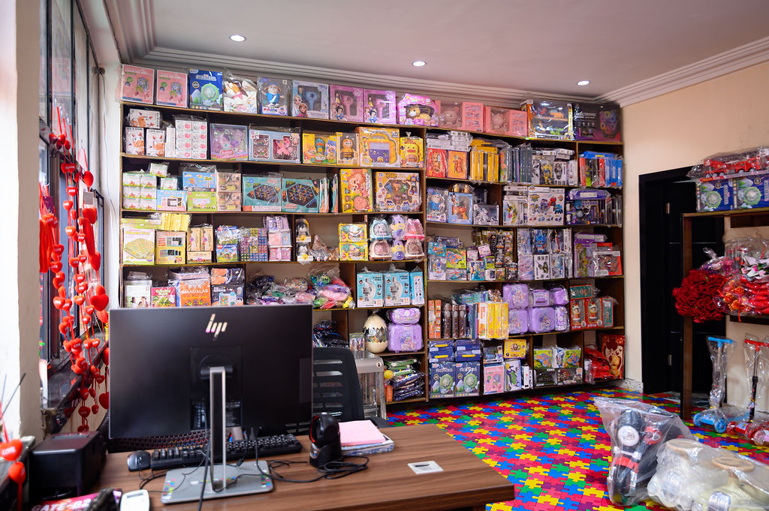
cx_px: 384
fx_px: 598
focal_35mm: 28
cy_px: 256
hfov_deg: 65.5
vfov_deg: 46.3
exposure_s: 1/160
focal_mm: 28
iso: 400
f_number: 2.8
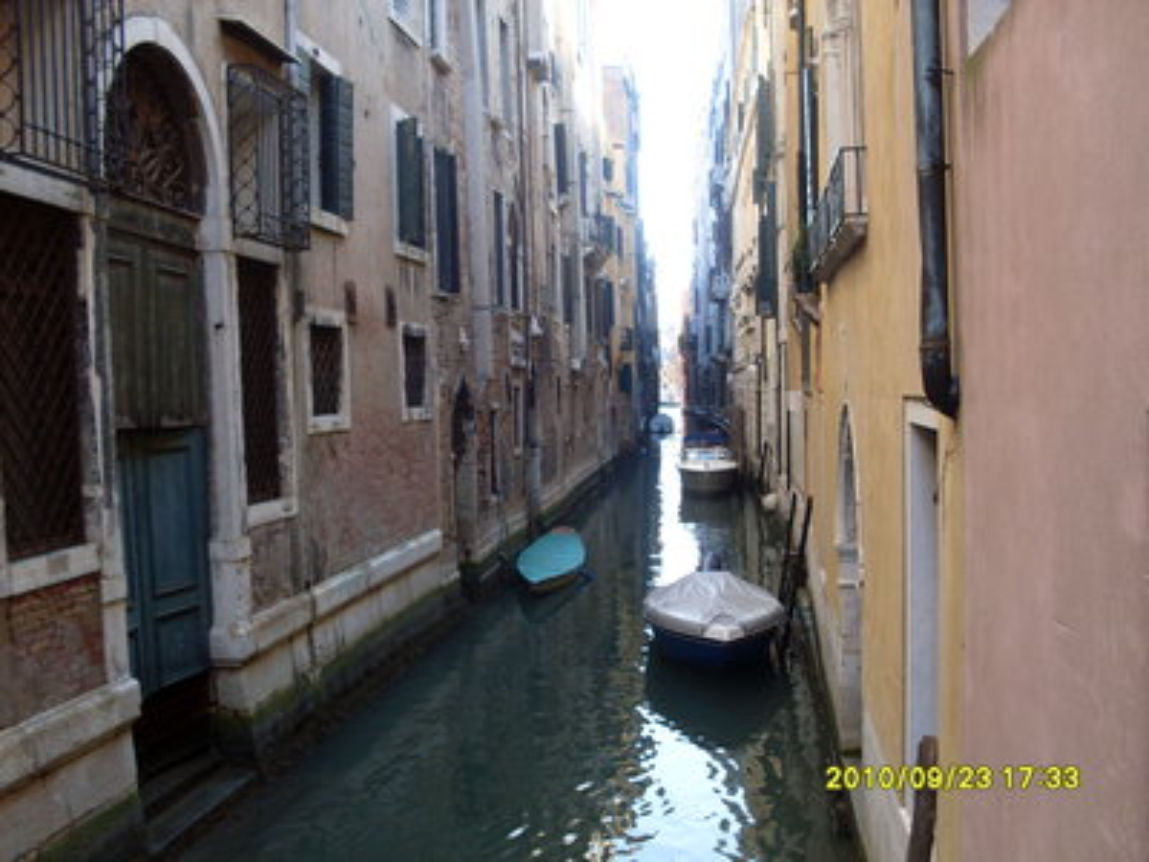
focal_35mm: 38
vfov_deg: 37.7
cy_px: 431
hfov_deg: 49.0
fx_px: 1261
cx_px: 574
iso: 80
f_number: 2.8
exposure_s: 1/90
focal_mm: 6.3
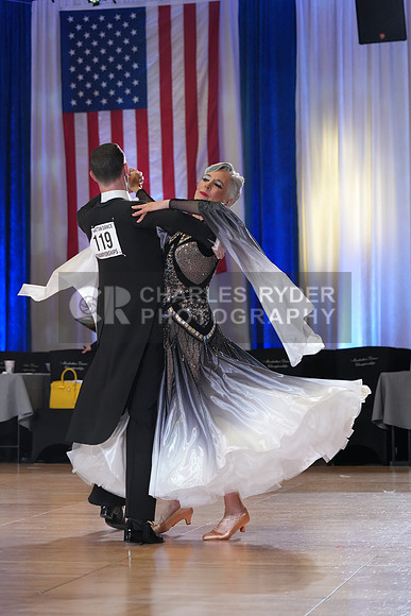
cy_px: 308
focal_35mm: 105
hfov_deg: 13.0
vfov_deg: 19.5
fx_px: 1797
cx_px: 206
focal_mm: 105
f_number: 4
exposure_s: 1/400
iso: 3200
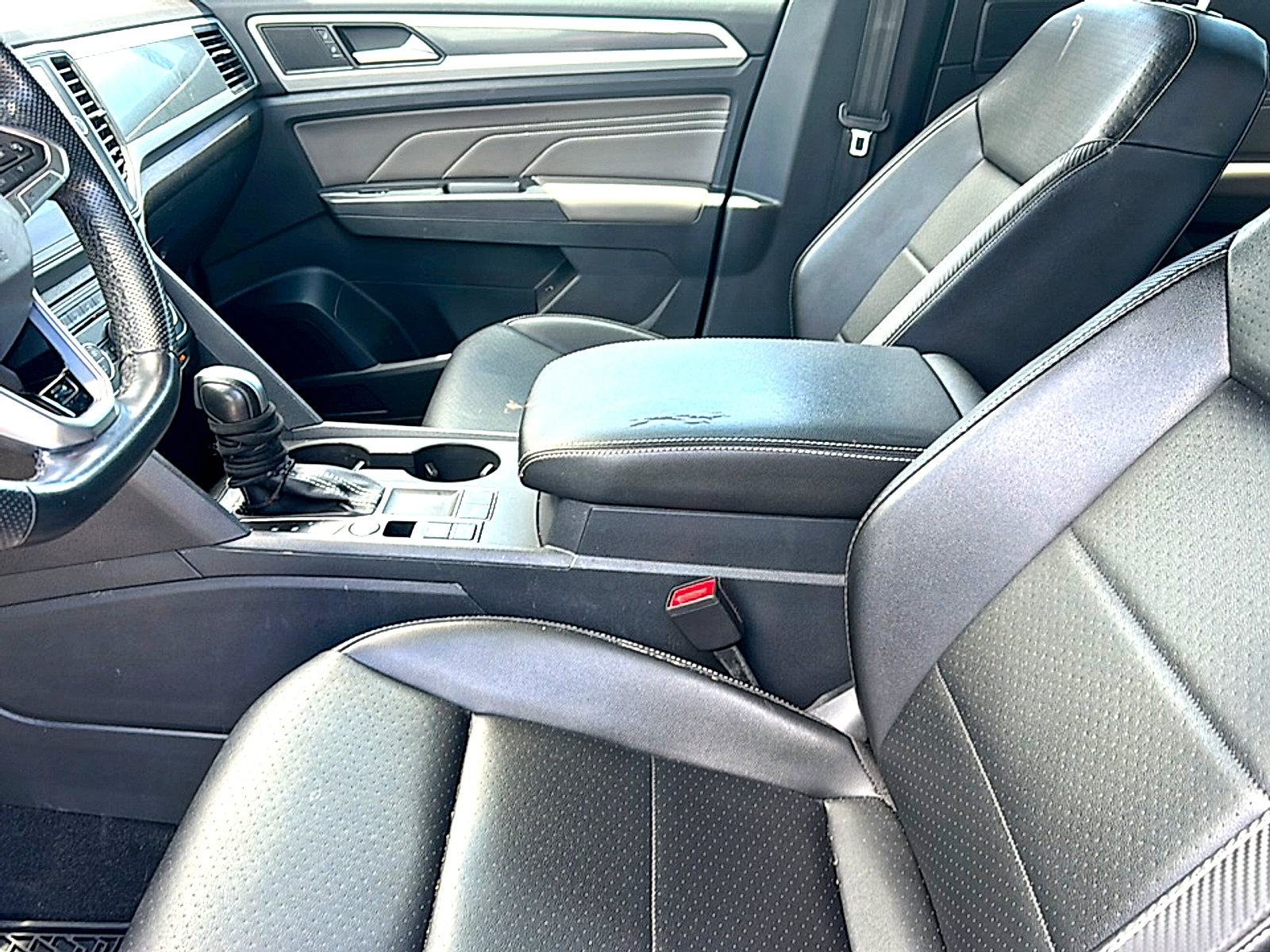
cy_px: 476
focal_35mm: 25
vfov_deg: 54.9
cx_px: 635
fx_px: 917
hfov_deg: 69.4
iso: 64
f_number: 1.78
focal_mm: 6.86
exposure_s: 1/102
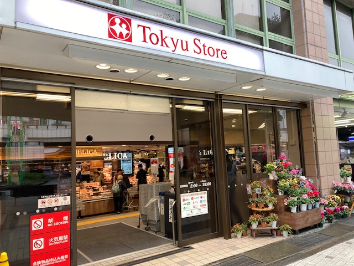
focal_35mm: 28
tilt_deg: +4.9
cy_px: 133
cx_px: 177
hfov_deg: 63.4
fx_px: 286
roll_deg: +2.3
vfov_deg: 49.7
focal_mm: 3.99
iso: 32
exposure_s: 1/100
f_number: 1.8
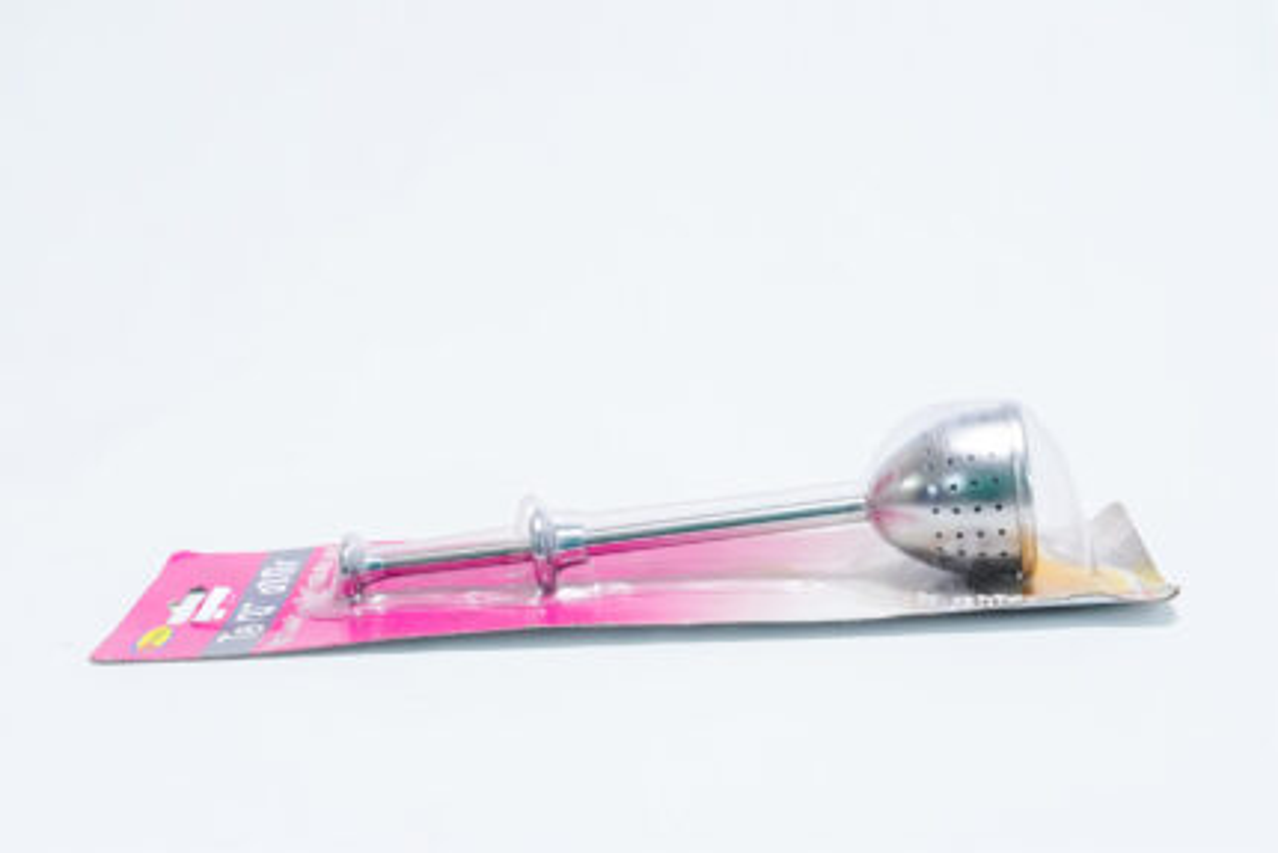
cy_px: 426
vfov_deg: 21.3
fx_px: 2273
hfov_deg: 31.4
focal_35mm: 64
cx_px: 639
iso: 3200
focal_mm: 43
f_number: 10
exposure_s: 1/125
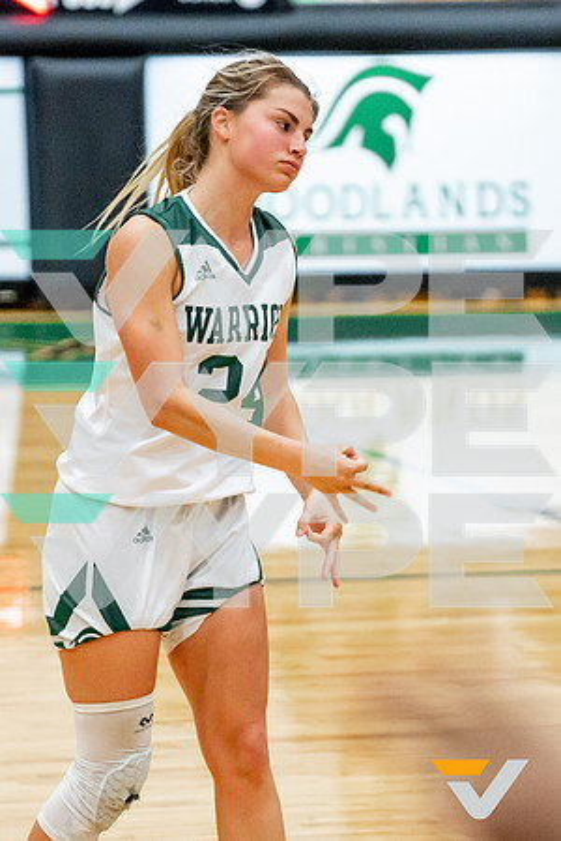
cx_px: 292
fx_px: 10374
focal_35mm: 444
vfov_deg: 4.6
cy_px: 380
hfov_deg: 3.1
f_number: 2.8
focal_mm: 200
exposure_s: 1/1000
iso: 2000
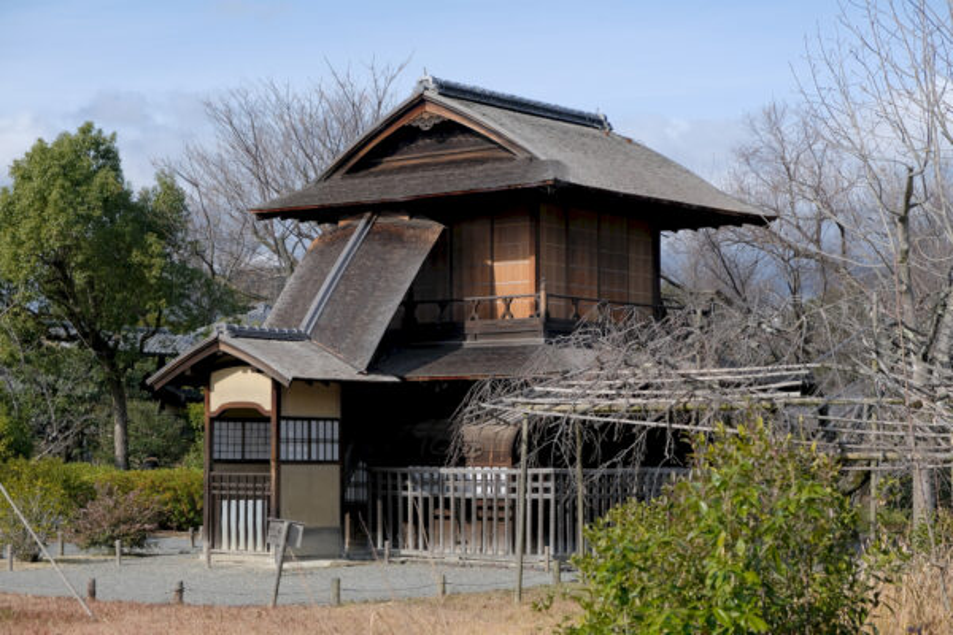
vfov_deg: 17.9
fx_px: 2012
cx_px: 476
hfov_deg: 26.7
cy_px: 318
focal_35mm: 76
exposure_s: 1/1000
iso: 400
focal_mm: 50.5
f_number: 5.6
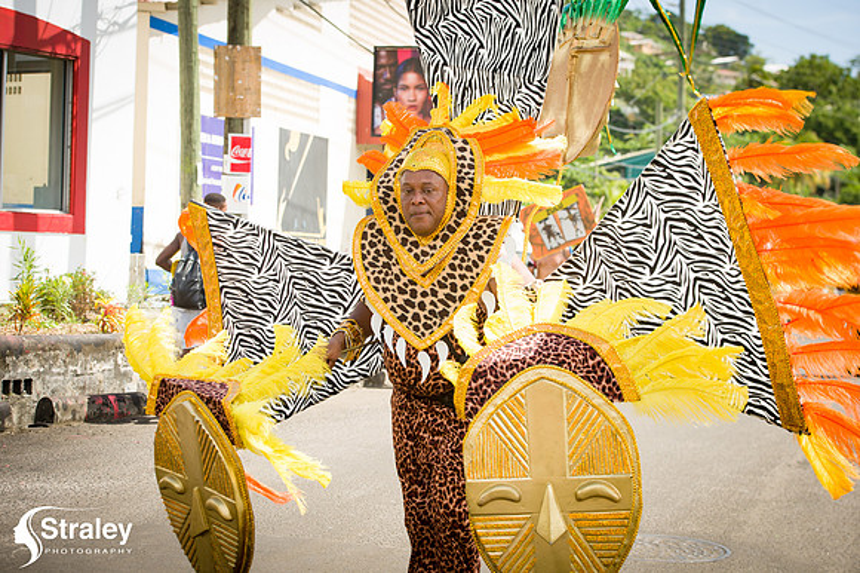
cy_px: 286
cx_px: 430
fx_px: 1671
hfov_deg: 28.9
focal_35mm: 70
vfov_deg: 19.4
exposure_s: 1/160
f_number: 6.3
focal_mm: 70
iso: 100
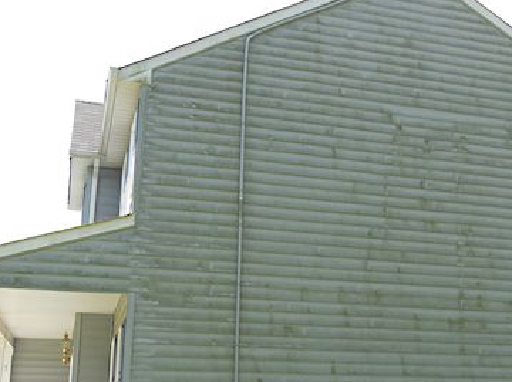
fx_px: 768
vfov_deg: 27.9
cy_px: 241
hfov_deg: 36.7
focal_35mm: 52
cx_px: 313
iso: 125
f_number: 3.4
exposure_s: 1/320
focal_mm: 6.1
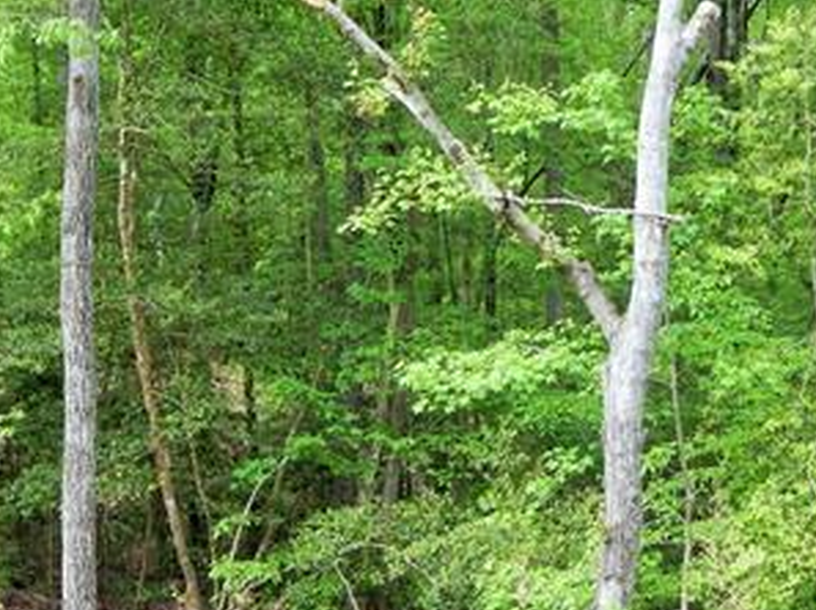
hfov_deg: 23.8
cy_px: 478
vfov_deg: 17.8
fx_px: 1931
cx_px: 495
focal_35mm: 82
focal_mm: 6.8
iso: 125
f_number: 3.4
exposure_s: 1/100
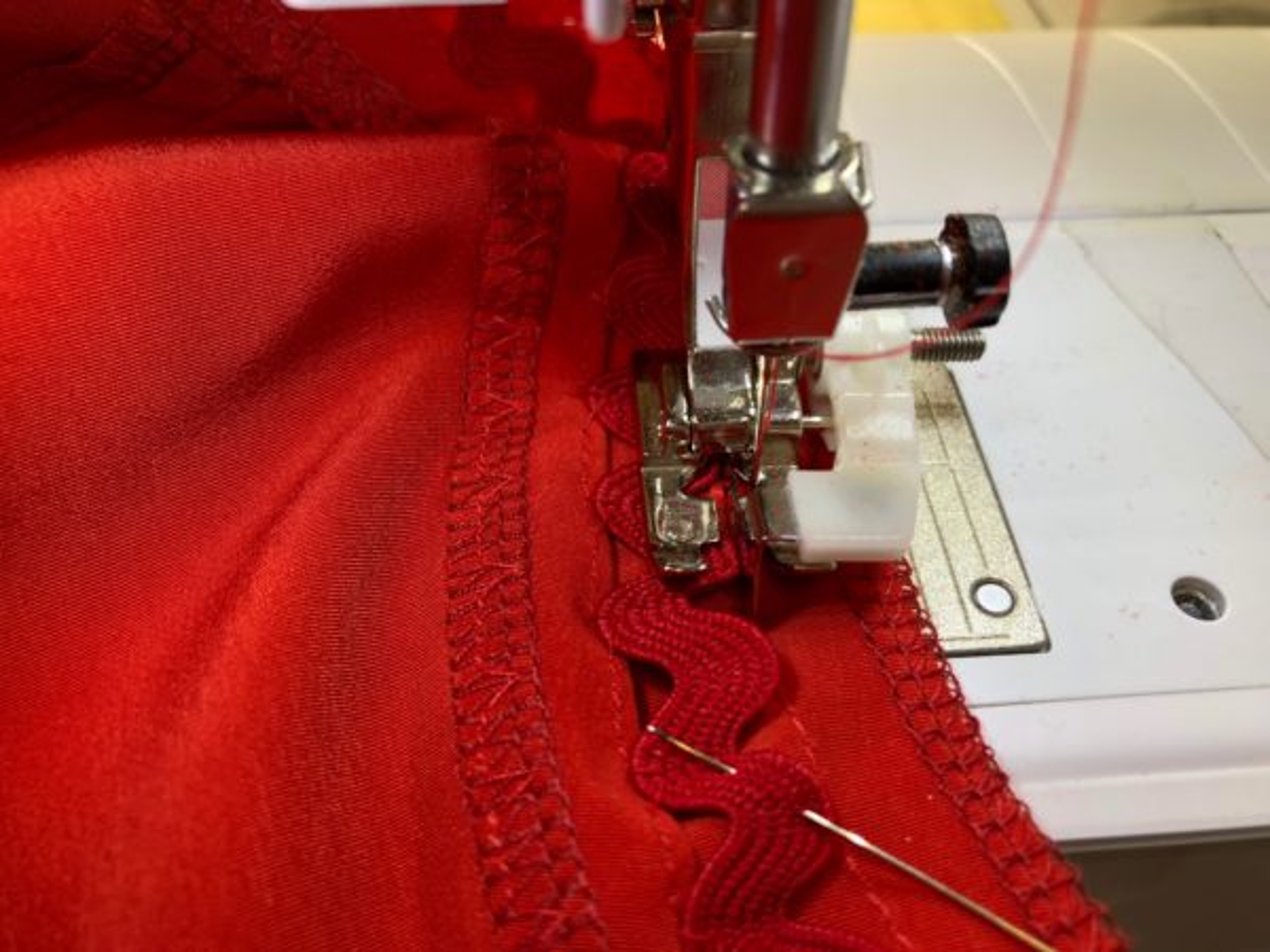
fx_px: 1027
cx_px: 635
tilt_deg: -49.3
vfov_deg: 49.7
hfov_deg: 63.4
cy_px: 476
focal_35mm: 28
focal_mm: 4
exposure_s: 1/120
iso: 100
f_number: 1.8
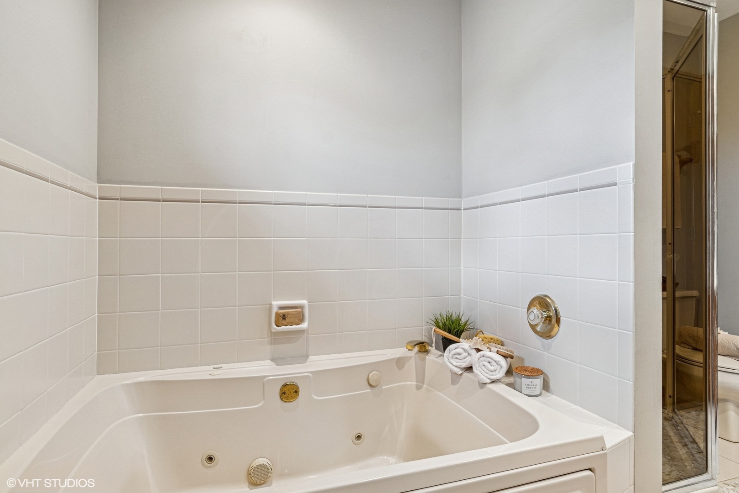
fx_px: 369
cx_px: 370
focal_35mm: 18
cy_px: 246
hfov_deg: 90.0
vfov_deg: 67.4
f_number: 8
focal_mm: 12
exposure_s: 1/2.5
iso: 200
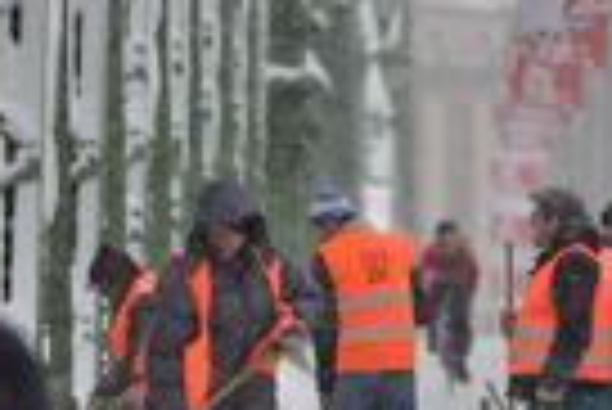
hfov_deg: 3.5
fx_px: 9990
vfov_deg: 2.3
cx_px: 342
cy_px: 487
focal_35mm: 587
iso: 160
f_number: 2.8
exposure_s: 1/1000
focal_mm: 200
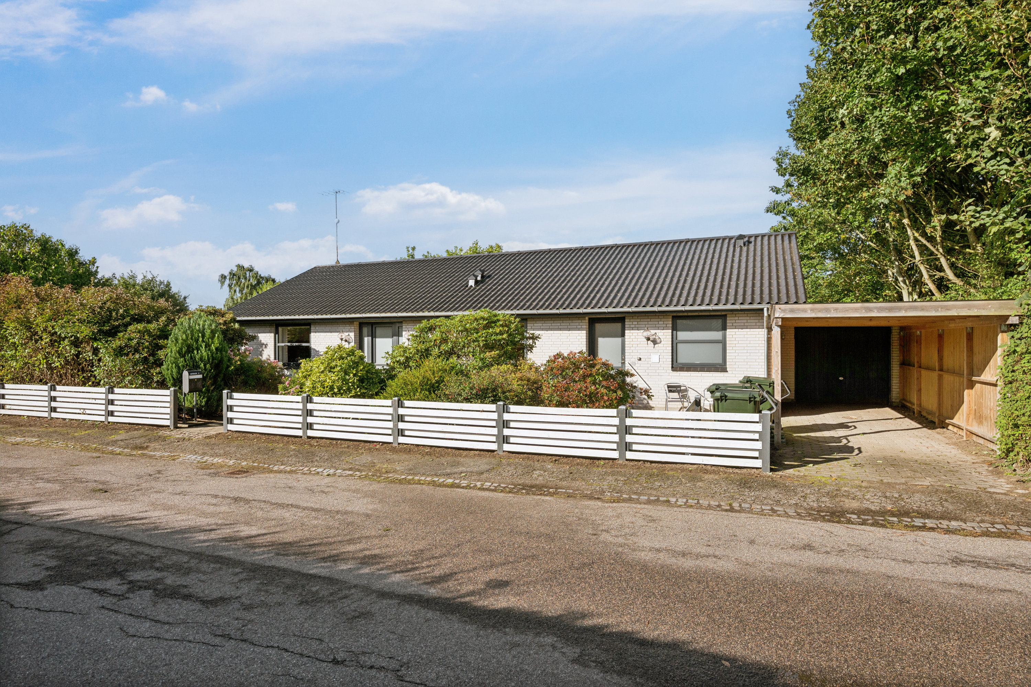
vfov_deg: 61.9
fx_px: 573
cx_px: 516
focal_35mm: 20
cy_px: 344
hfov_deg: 84.0
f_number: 7.1
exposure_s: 1/800
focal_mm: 20
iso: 200
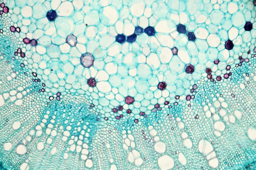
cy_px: 85
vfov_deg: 4.6
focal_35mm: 300
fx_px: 2130
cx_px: 128
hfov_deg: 6.9
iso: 200
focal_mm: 200
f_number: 3.5
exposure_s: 1/1250
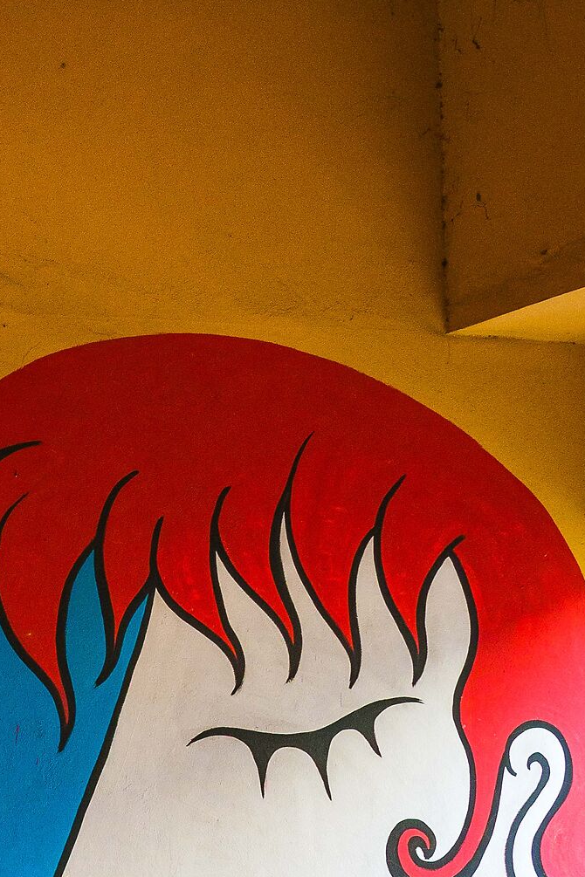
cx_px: -103
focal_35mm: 86
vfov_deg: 23.2
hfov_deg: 15.4
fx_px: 2096
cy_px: 752
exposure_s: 1/100
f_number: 5
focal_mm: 24
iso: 500
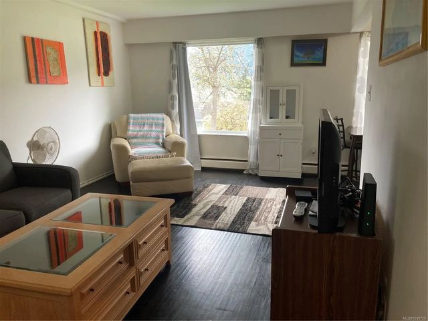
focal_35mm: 28
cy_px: 160
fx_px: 346
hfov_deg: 63.4
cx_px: 214
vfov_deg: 49.7
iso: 80
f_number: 1.8
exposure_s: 1/60
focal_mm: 3.99
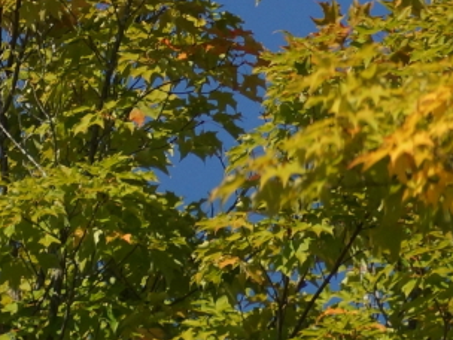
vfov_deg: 1.3
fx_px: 15521
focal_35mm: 1186
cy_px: -142
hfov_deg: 1.7
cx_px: 130
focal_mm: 250
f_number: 6.3
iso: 250
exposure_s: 1/400
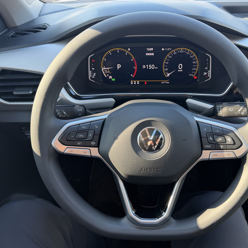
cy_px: 126
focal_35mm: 29
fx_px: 235
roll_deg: +0.0
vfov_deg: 55.6
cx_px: 148
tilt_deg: -38.5
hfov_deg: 55.3
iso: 100
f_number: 1.78
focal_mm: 6.76
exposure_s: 1/121
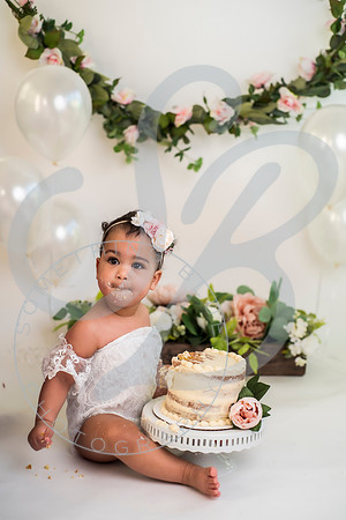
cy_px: 260
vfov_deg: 39.6
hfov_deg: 27.0
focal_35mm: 50
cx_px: 173
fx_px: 721
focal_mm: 50
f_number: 2.8
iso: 100
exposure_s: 1/200
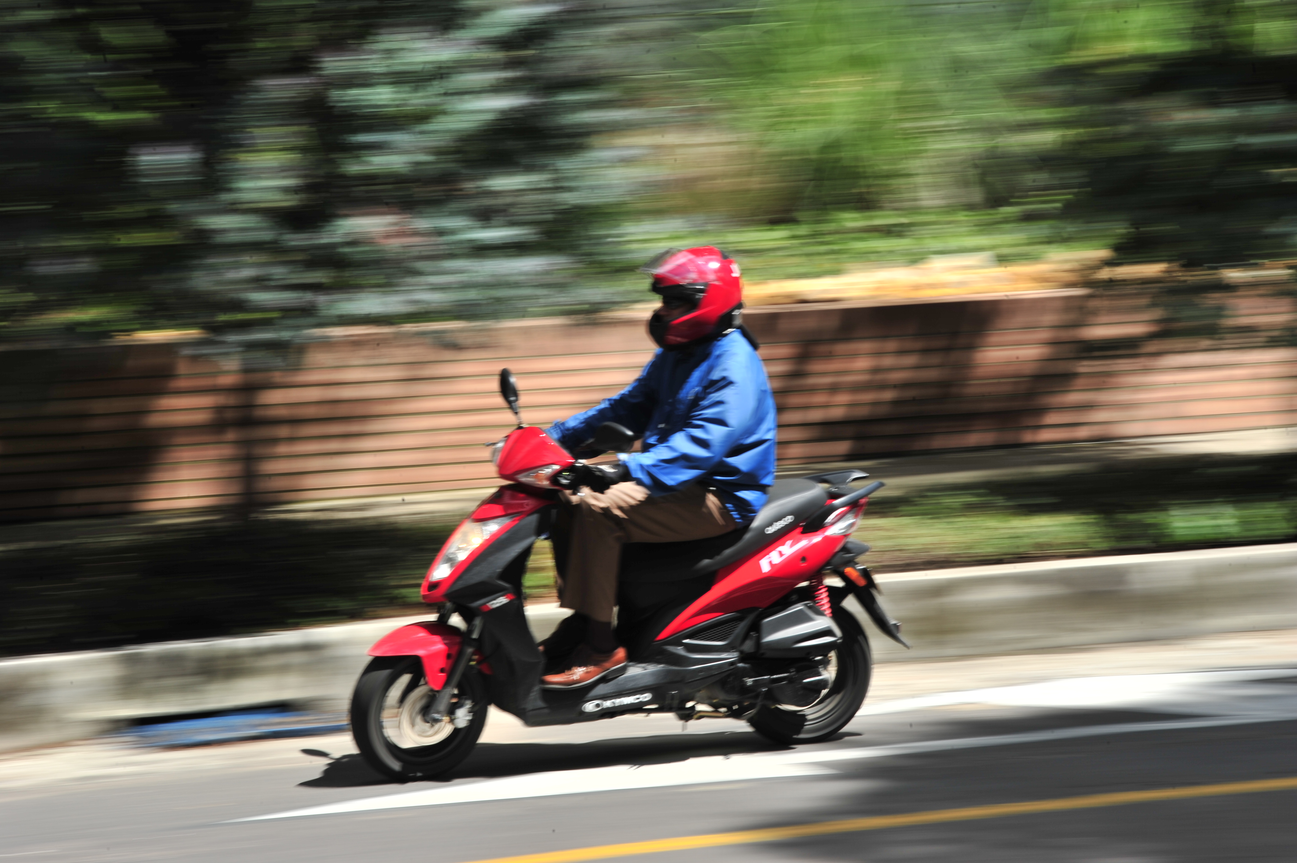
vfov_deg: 7.4
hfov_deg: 11.1
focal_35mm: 185
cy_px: 432
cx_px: 648
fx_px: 6661
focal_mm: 185
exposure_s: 1/25
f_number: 22
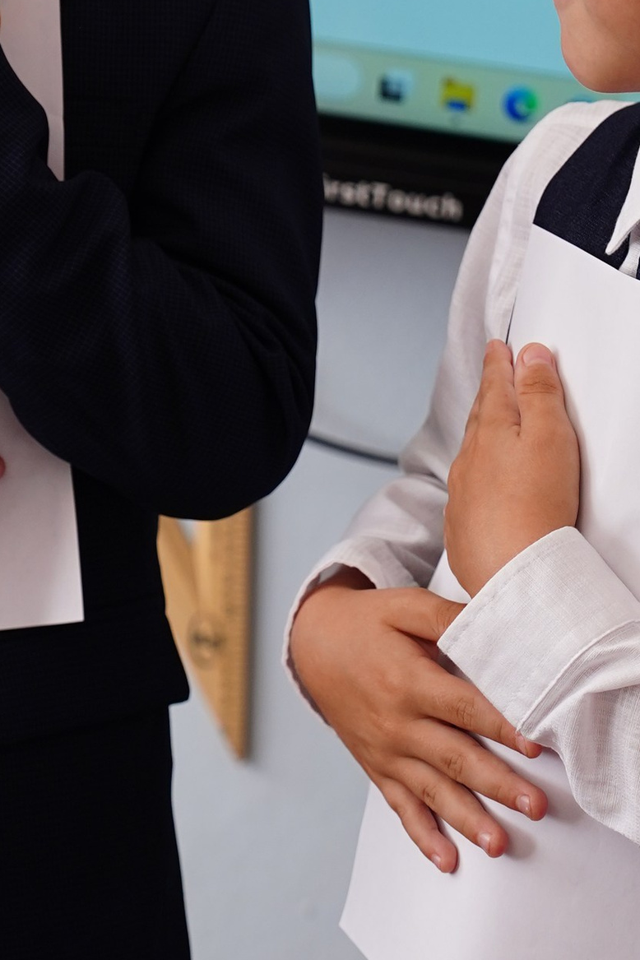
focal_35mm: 158
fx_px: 4213
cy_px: 335
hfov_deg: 8.7
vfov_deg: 13.0
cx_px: 275
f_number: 3.5
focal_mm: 48
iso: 500
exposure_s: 1/320
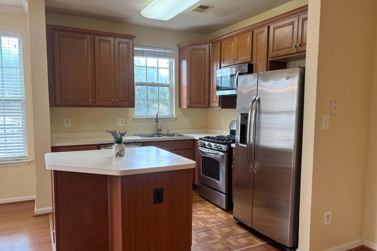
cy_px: 134
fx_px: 293
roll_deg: -0.9
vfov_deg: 46.4
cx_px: 188
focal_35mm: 28
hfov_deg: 65.5
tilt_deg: -5.7
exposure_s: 1/120
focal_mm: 5.96
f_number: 1.6
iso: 125
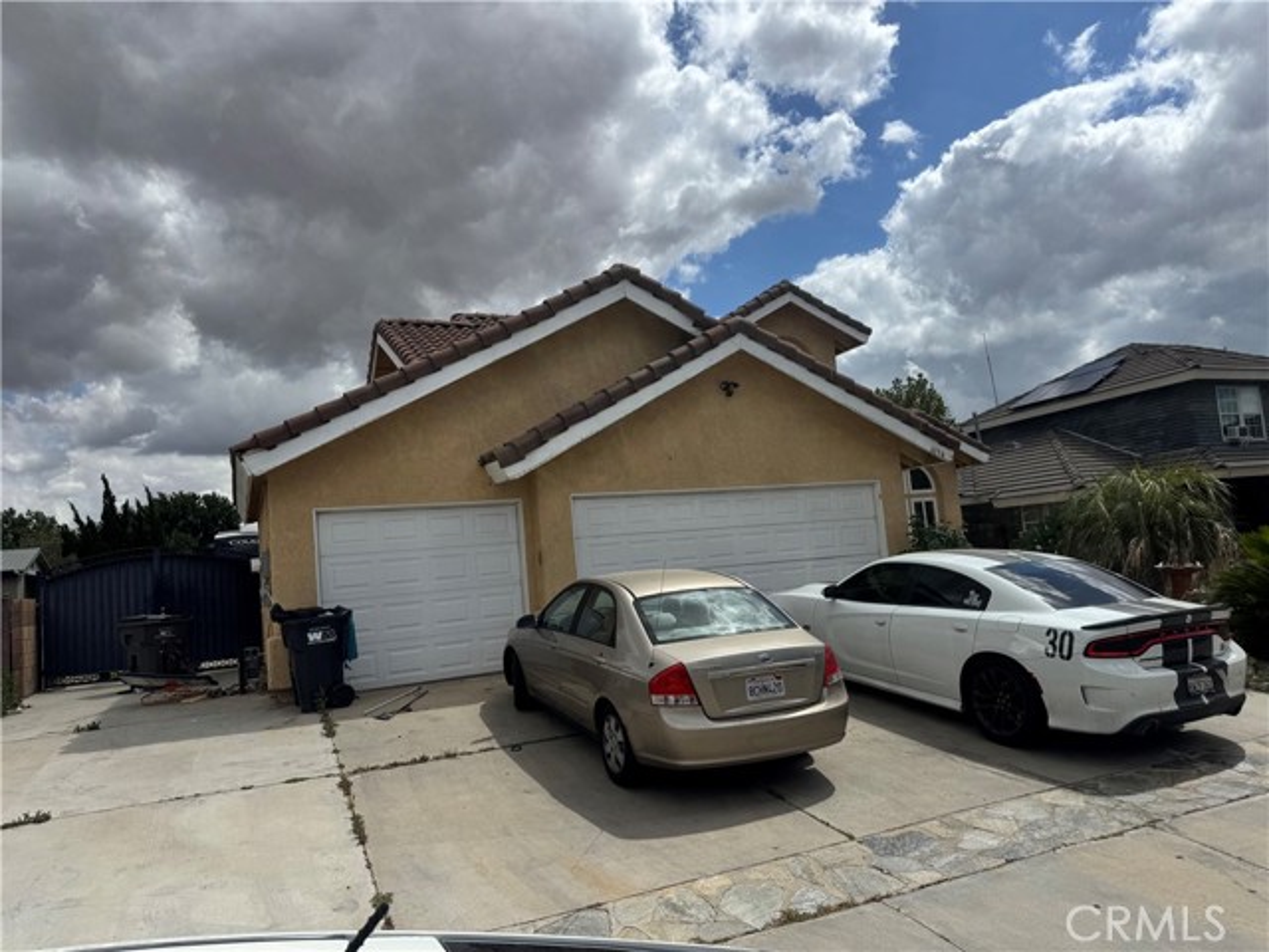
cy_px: 476
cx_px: 634
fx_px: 880
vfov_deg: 56.8
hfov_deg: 71.6
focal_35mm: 24
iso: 80
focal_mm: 6.76
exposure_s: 1/10417
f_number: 1.78
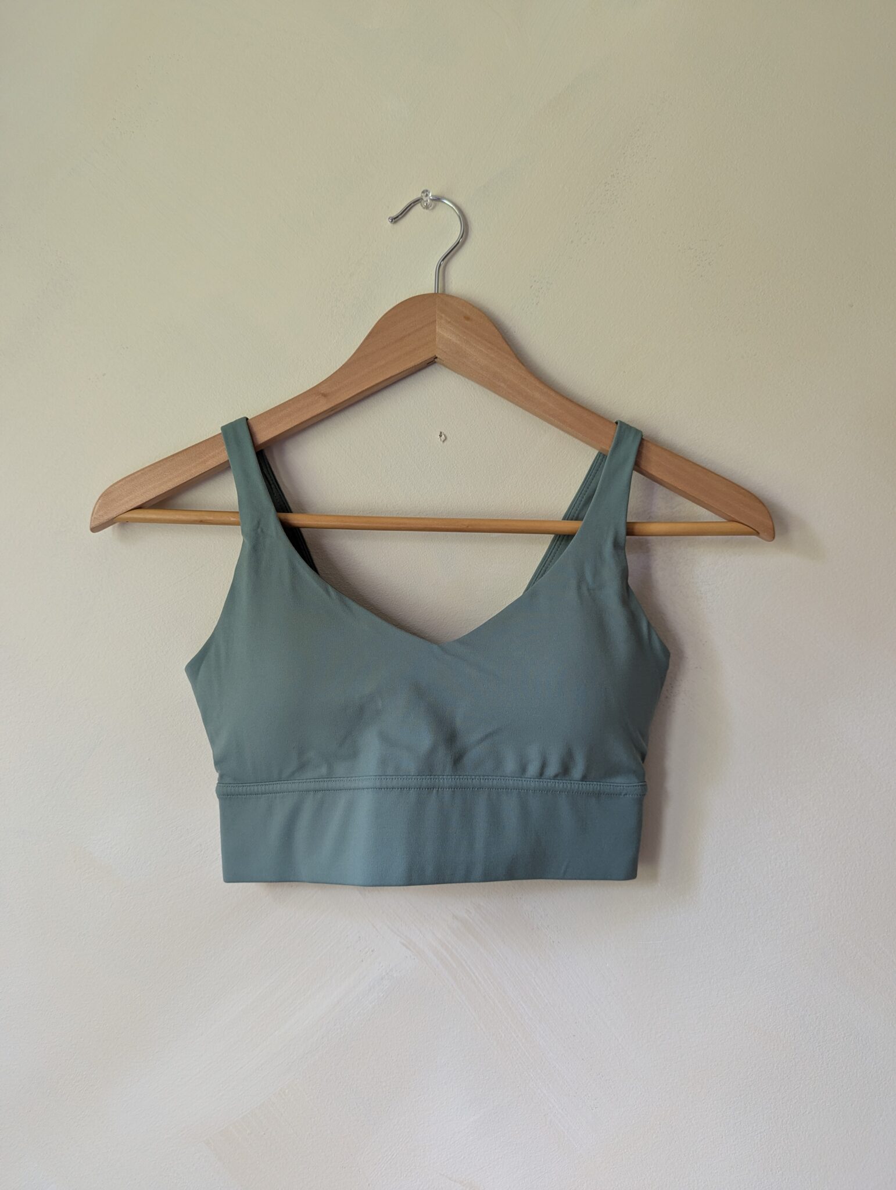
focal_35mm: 24
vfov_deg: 71.5
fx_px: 826
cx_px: 448
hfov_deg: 56.9
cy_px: 595
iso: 107
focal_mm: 6.81
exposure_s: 1/23.8
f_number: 1.85
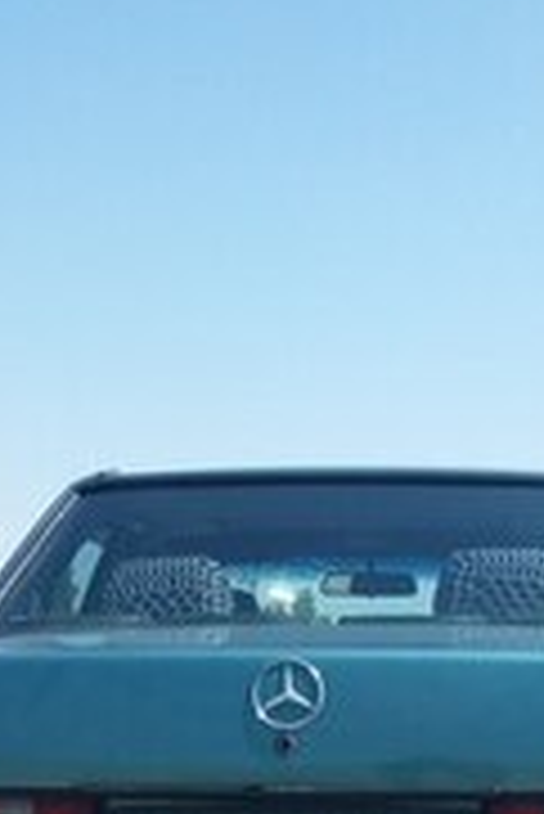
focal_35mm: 77
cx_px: 288
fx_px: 1742
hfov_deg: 17.7
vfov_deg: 23.3
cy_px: 1061
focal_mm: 3.7
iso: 40
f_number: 1.9
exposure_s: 1/938
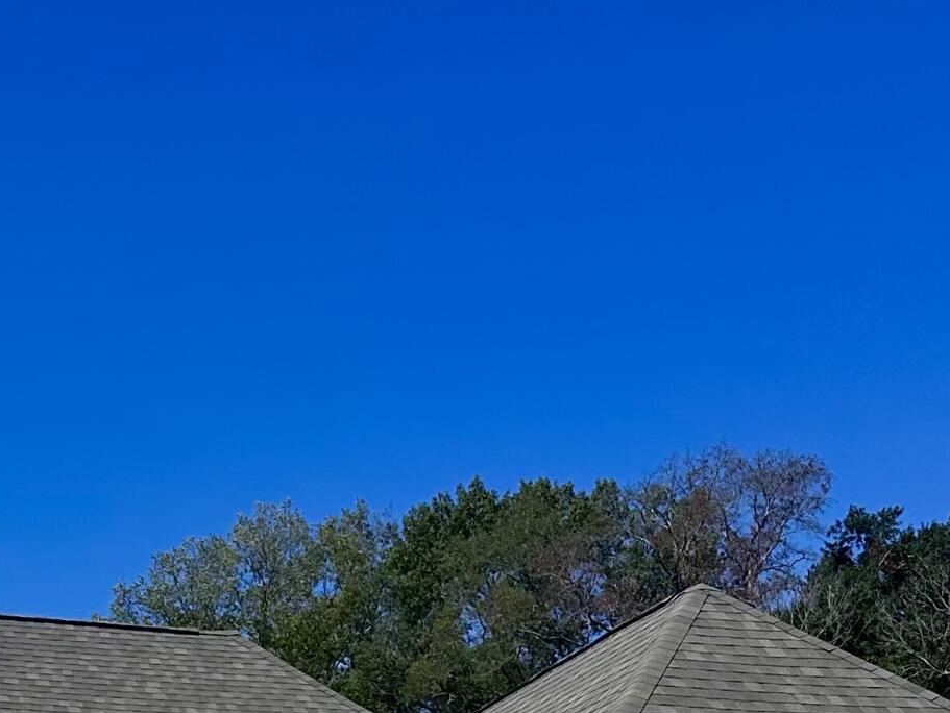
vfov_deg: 16.9
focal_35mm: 79
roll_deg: -2.0
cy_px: 1072
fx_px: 2169
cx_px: 287
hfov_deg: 24.5
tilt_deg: +5.0
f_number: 1.78
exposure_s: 1/9709
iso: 80
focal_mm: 6.86
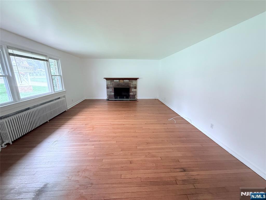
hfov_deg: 102.1
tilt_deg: -13.1
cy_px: 100
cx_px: 133
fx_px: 108
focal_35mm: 14
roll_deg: +0.1
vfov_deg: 85.7
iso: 320
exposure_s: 1/96
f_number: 2.2
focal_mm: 2.22
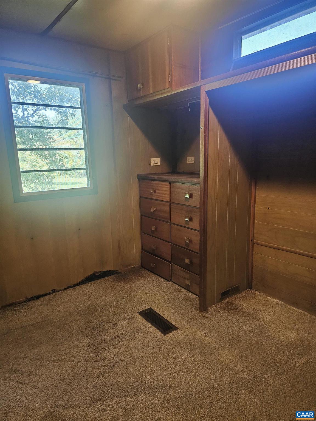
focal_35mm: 23
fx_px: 280
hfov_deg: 58.9
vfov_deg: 73.9
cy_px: 210
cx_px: 158
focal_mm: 6.3
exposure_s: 1/120
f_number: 1.7
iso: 1000
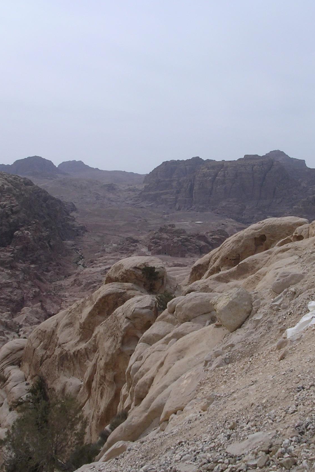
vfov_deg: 41.1
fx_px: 630
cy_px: 258
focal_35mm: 48
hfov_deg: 28.0
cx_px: 191
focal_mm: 5.8
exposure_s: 1/554
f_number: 5.6
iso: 100
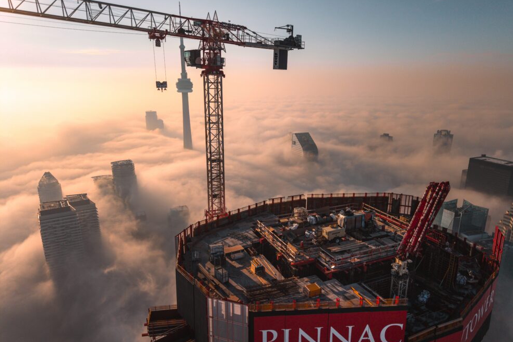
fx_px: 370
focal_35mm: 26
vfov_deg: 49.5
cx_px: 266
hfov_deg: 69.4
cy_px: 187
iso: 100
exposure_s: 1/8000
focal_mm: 8.67
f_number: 1.8
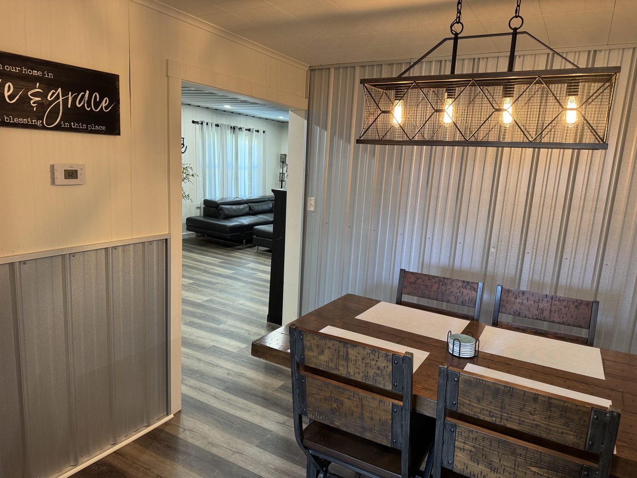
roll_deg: -4.0
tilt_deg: -11.2
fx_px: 442
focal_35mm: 24
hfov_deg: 71.6
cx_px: 318
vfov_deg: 56.8
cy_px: 239
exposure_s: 1/60
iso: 200
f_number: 1.78
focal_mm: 6.76
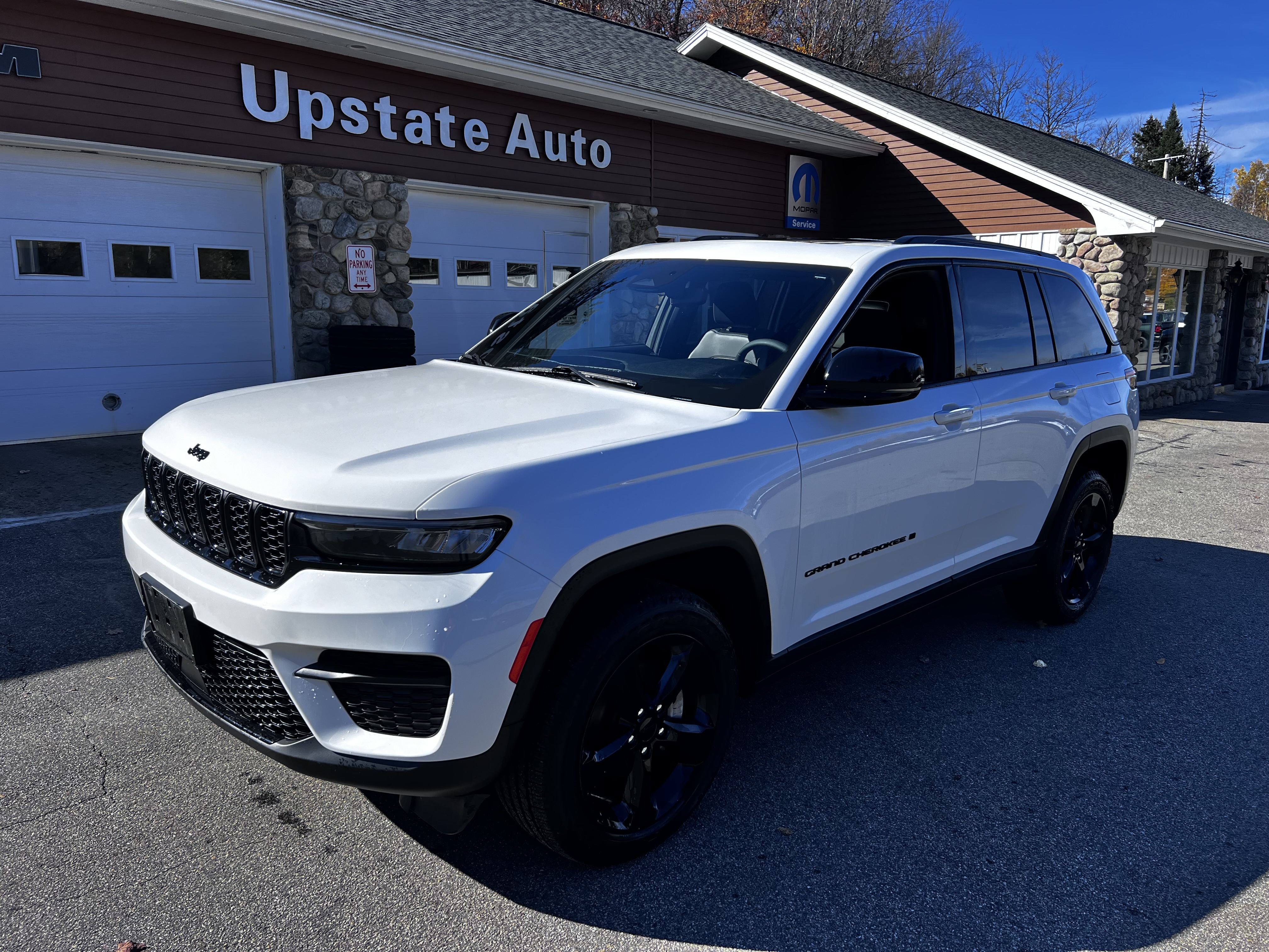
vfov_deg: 53.1
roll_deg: +0.1
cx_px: 634
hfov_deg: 67.3
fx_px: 953
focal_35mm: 26
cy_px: 476
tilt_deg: -10.3
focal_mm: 5.7
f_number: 1.5
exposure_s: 1/2252
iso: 50
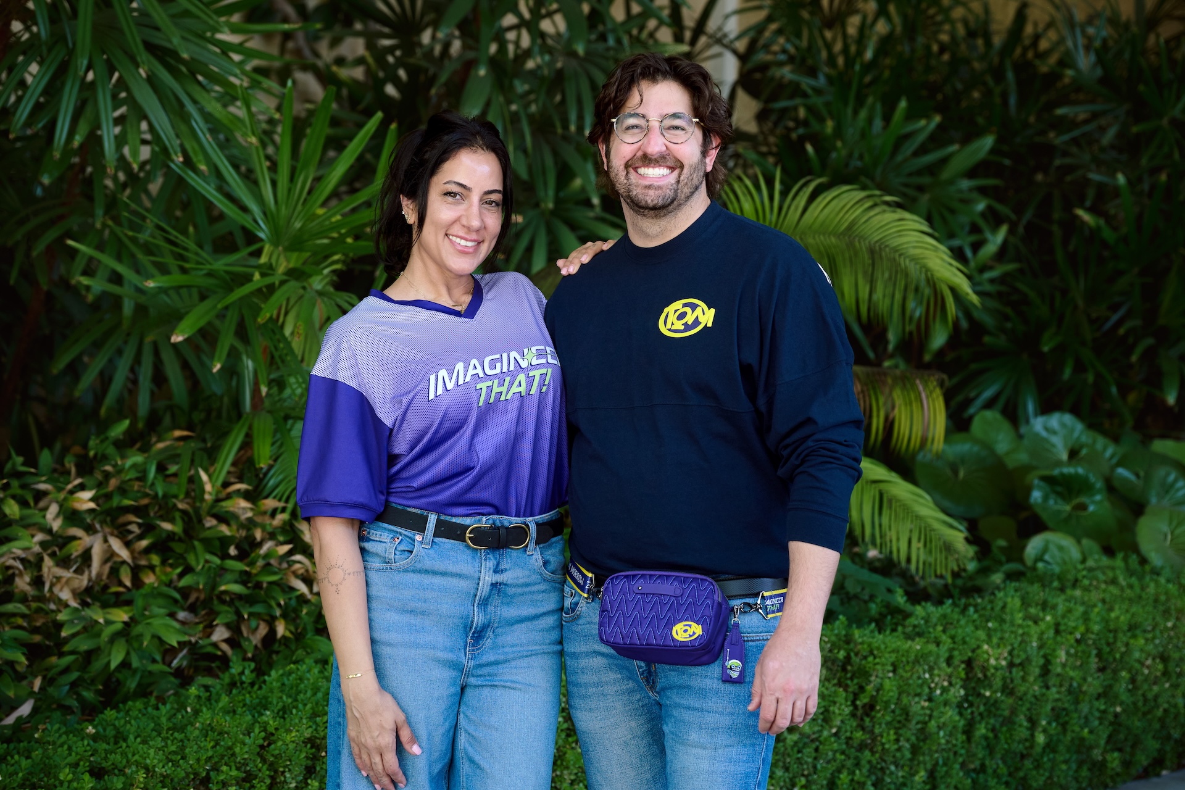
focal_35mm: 79
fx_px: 2600
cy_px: 395
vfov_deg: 17.3
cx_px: 592
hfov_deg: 25.7
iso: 640
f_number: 5
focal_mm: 79
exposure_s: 1/125
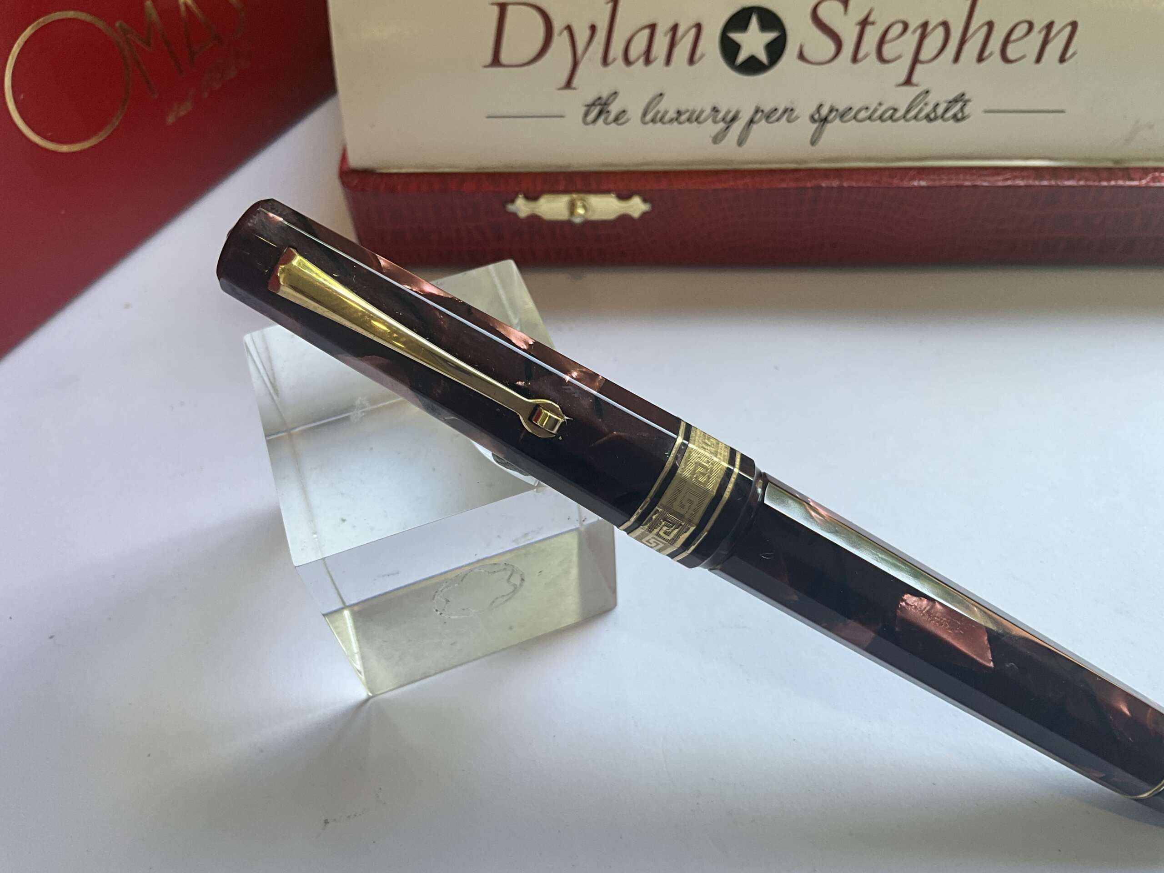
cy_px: 436
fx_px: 975
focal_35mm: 29
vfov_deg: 48.2
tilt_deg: -54.5
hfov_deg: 61.7
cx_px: 582
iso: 32
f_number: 1.8
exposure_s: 1/100
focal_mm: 3
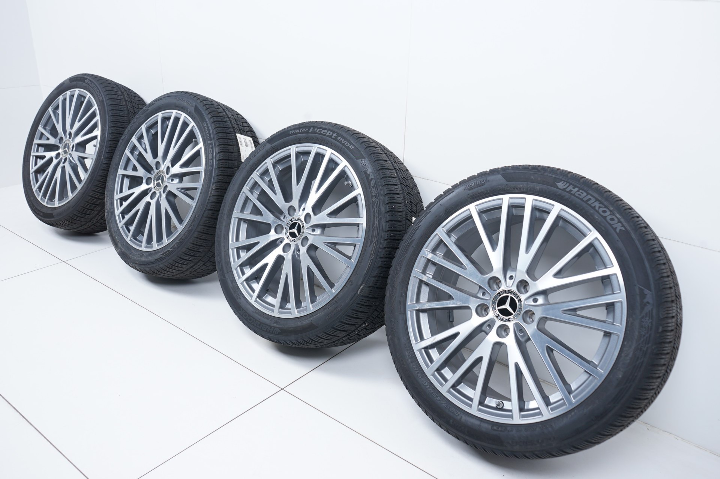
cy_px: 240
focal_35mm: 30
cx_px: 360
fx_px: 600
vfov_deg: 43.5
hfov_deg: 62.0
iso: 250
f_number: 7.1
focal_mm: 30
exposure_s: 1/100
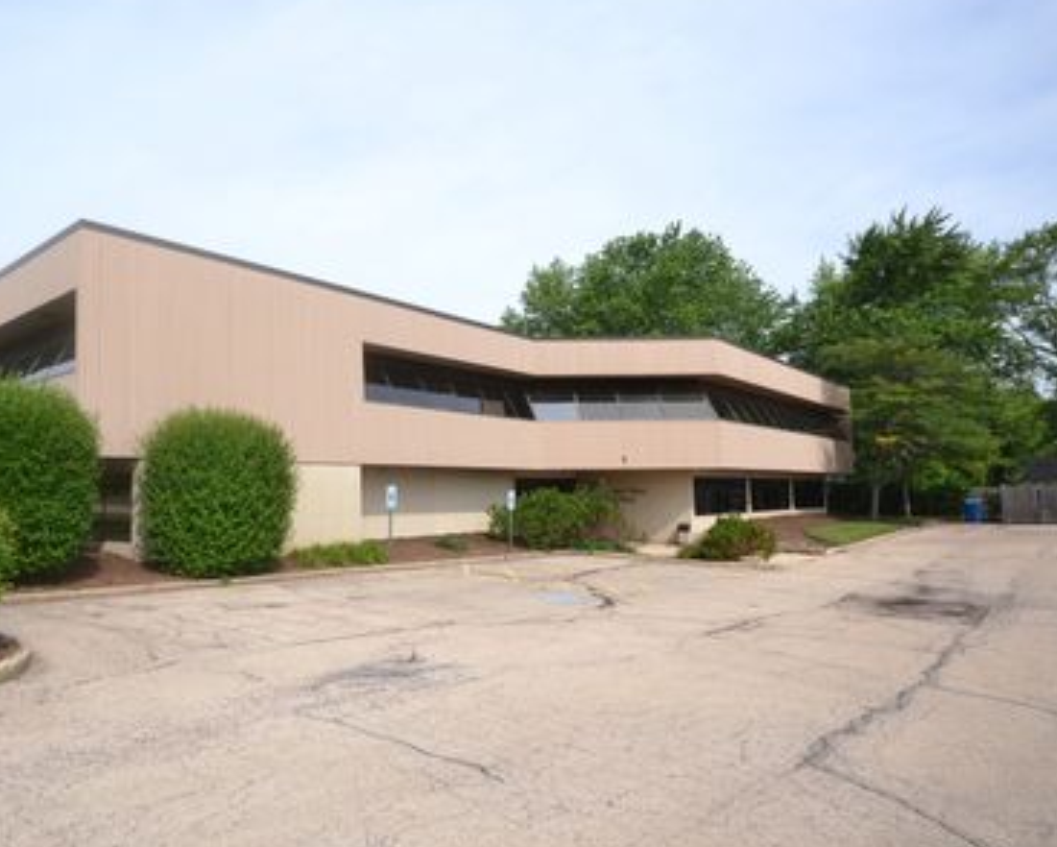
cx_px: 372
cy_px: 439
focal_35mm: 23
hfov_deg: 70.9
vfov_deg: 60.9
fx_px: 720
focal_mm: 12
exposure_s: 1/250
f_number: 8
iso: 100
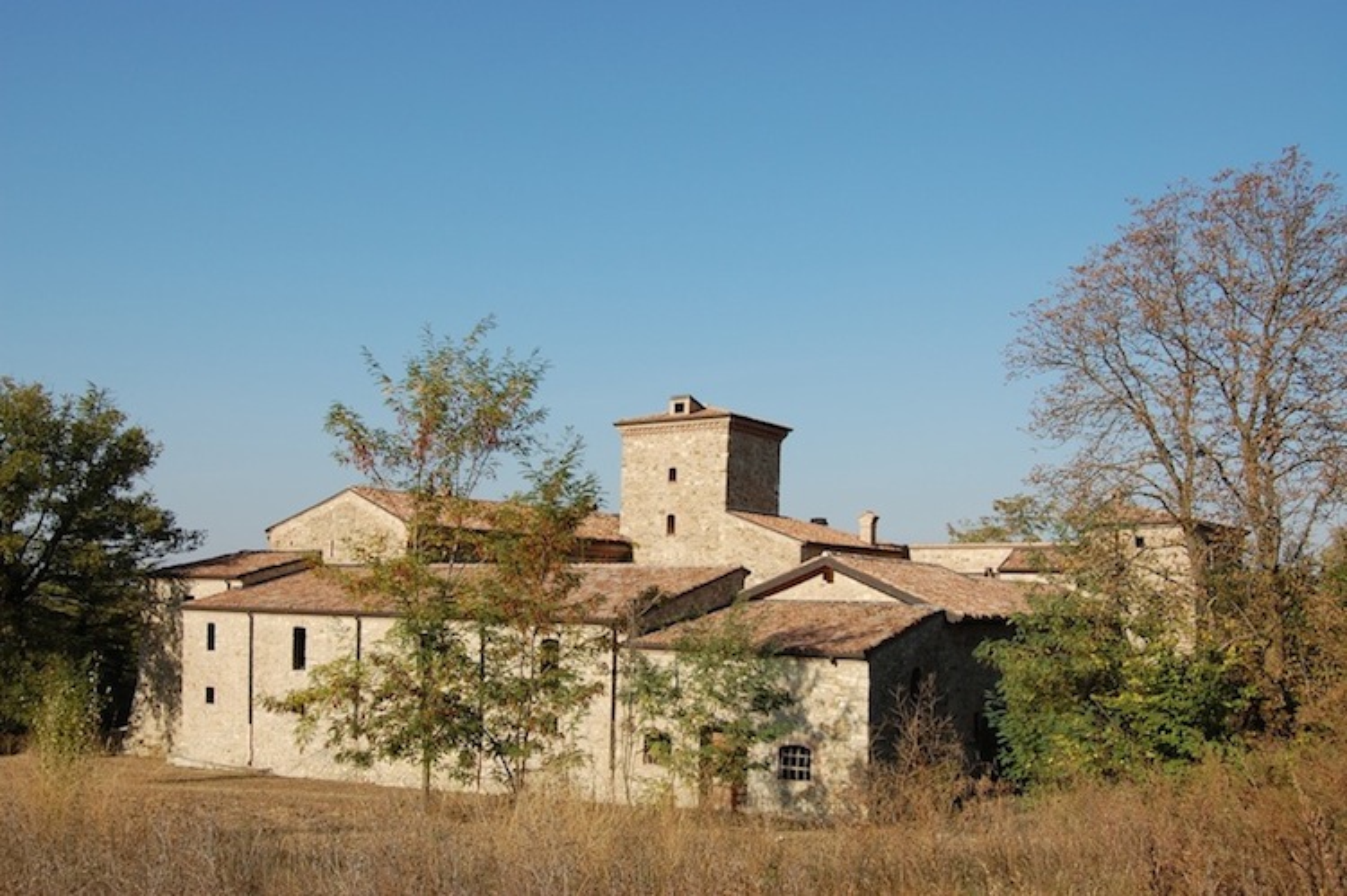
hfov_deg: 55.1
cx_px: 674
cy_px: 448
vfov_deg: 38.3
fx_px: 1290
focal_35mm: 34
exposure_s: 1/320
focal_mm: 23
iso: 200
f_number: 9
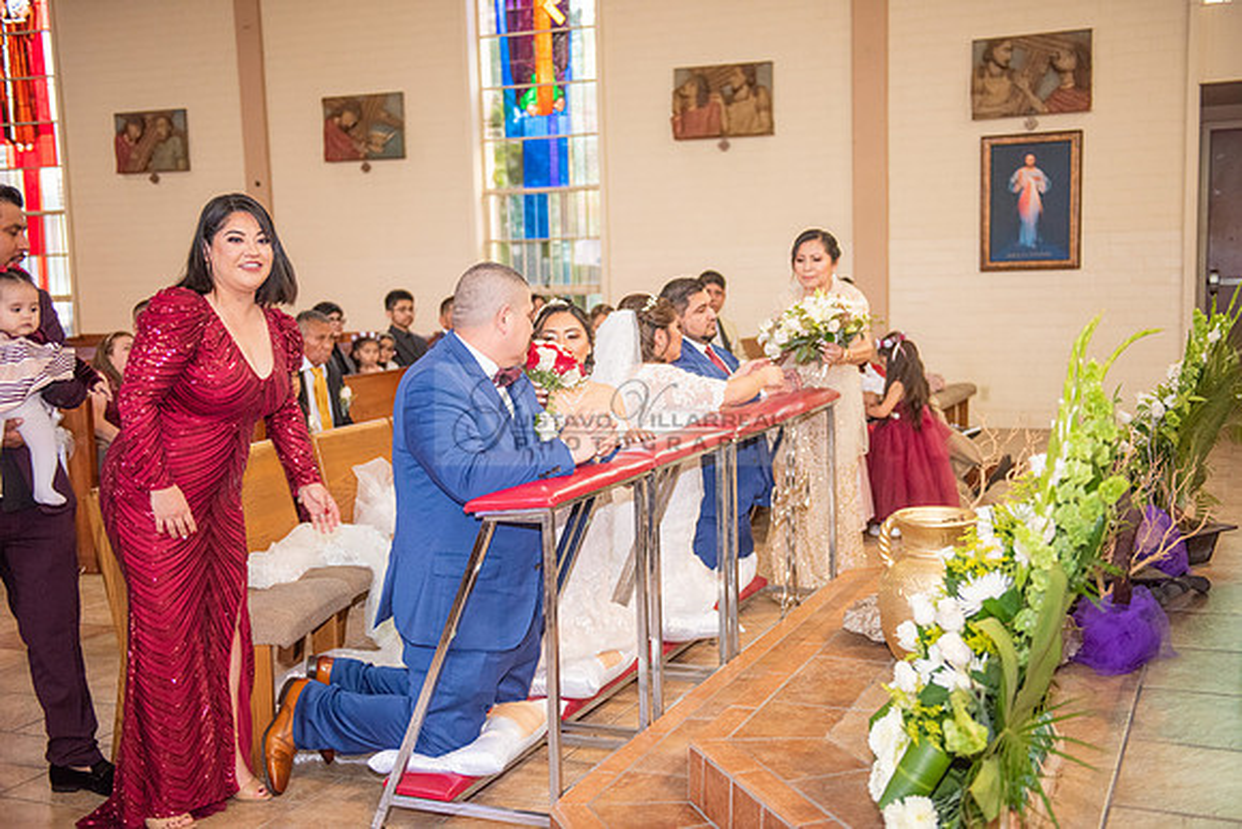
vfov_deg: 31.9
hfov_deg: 46.4
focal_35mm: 42
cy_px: 414
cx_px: 621
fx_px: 1449
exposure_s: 1/160
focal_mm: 42
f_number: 2.8
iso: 2000
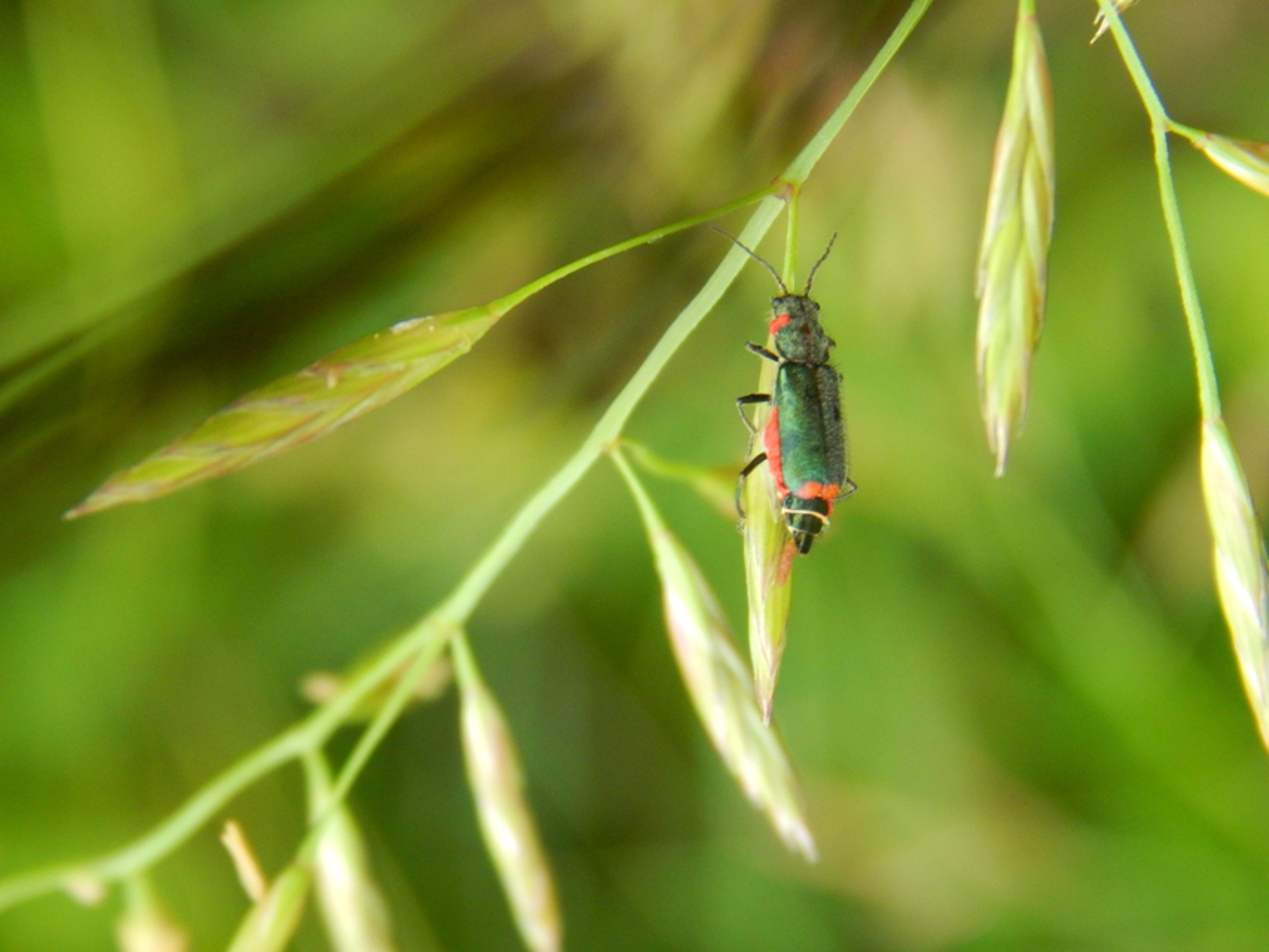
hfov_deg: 10.9
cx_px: 634
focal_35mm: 182
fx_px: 6673
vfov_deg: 8.2
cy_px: 476
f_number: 5.3
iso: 400
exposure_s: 1/25
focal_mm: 32.8
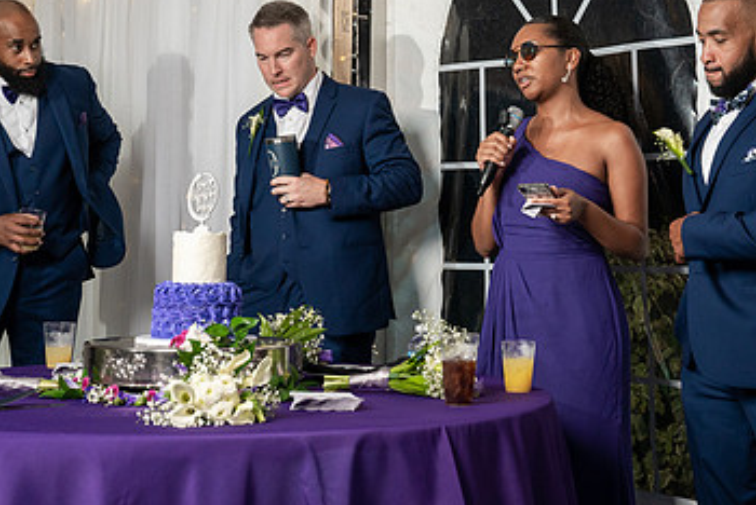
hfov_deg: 29.4
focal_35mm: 68
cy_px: 146
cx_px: 501
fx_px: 1429
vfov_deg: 20.0
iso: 1600
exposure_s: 1/200
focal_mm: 41
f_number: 5.6
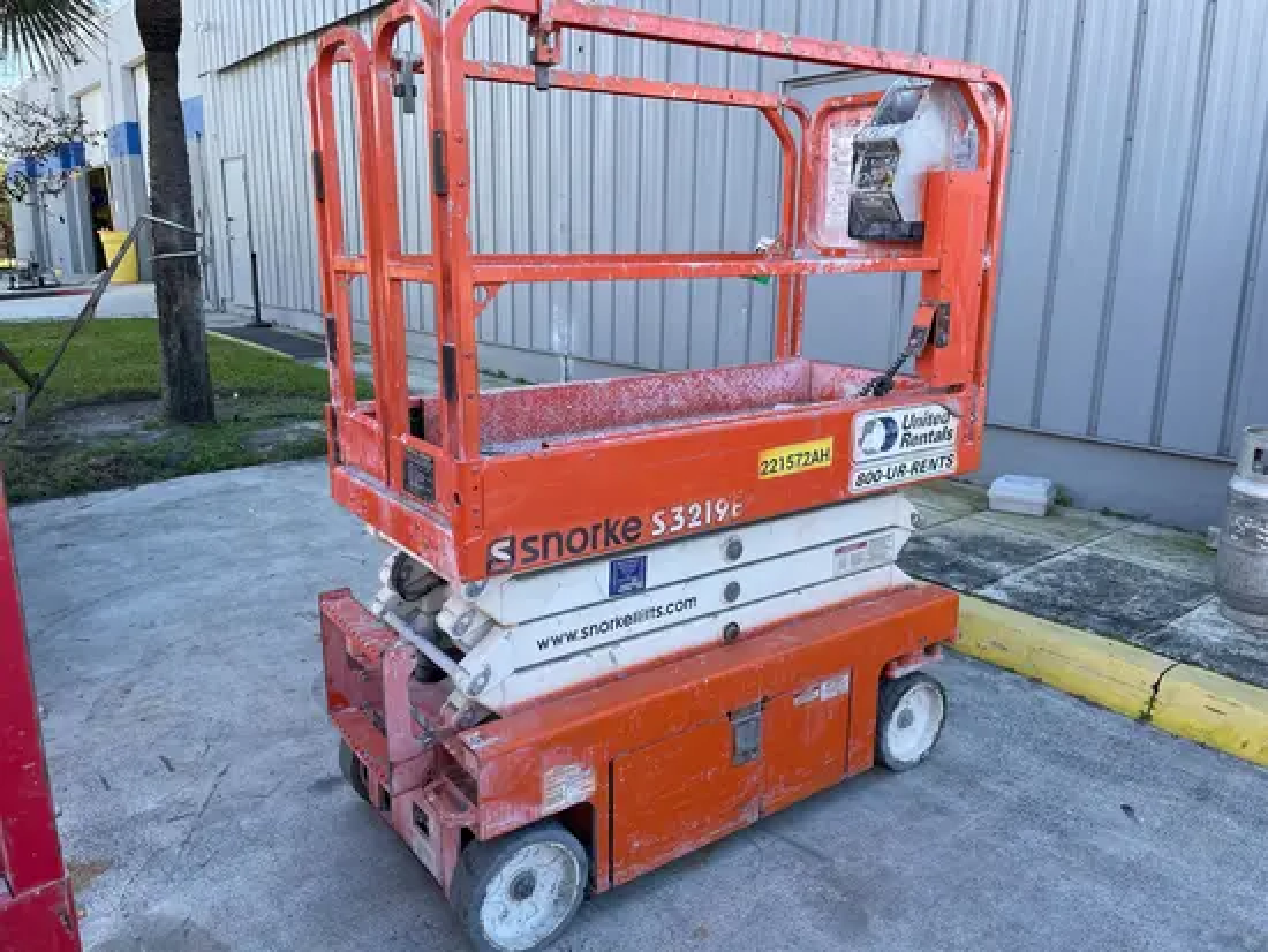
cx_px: 634
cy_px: 476
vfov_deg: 53.1
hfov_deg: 67.3
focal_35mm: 26
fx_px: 953
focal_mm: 4.2
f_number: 1.6
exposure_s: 1/479
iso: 32
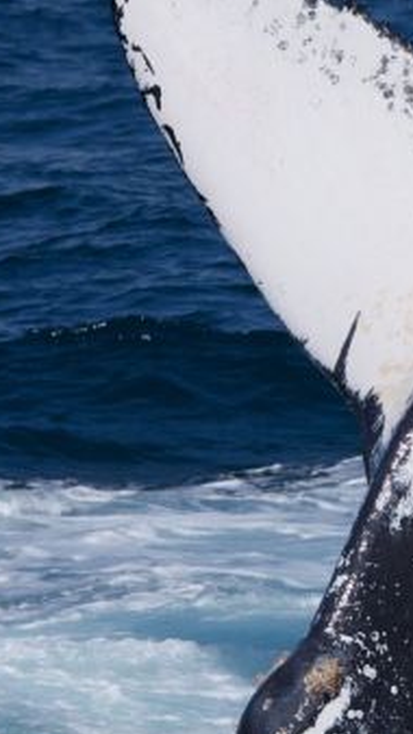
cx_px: 461
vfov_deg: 2.2
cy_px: 403
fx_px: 19186
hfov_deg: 1.2
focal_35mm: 985
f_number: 8
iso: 500
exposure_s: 1/3200
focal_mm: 397
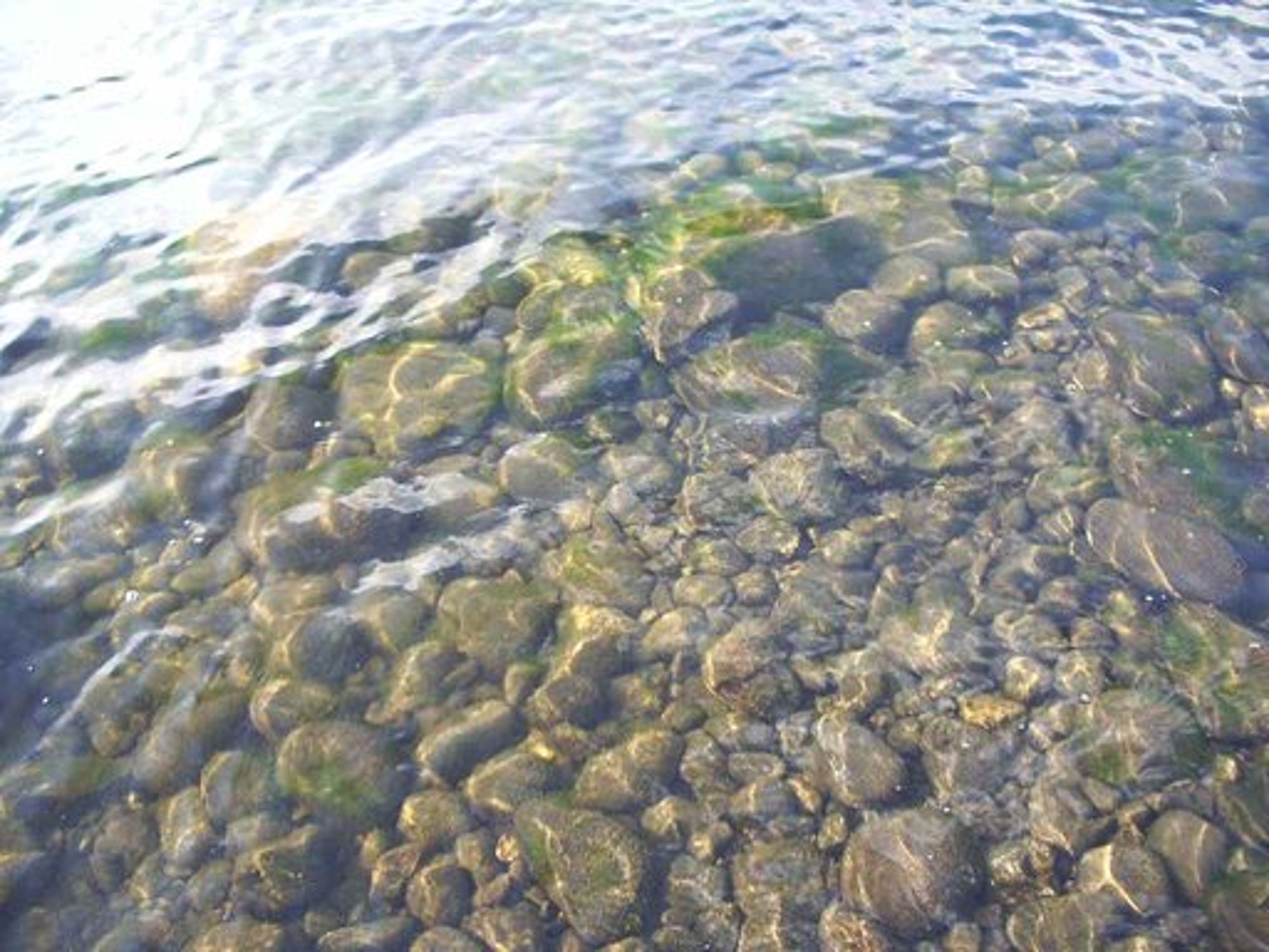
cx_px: 634
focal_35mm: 35
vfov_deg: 40.7
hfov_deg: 52.6
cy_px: 476
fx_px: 1283
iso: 50
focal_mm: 5.8
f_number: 2.6
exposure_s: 1/60
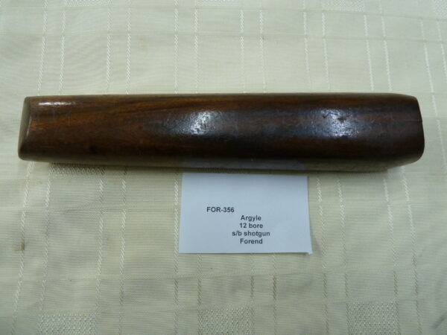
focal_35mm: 25
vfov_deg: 54.9
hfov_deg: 69.4
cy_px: 168
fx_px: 323
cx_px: 224
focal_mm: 4.1
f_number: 3.3
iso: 250
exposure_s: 1/30
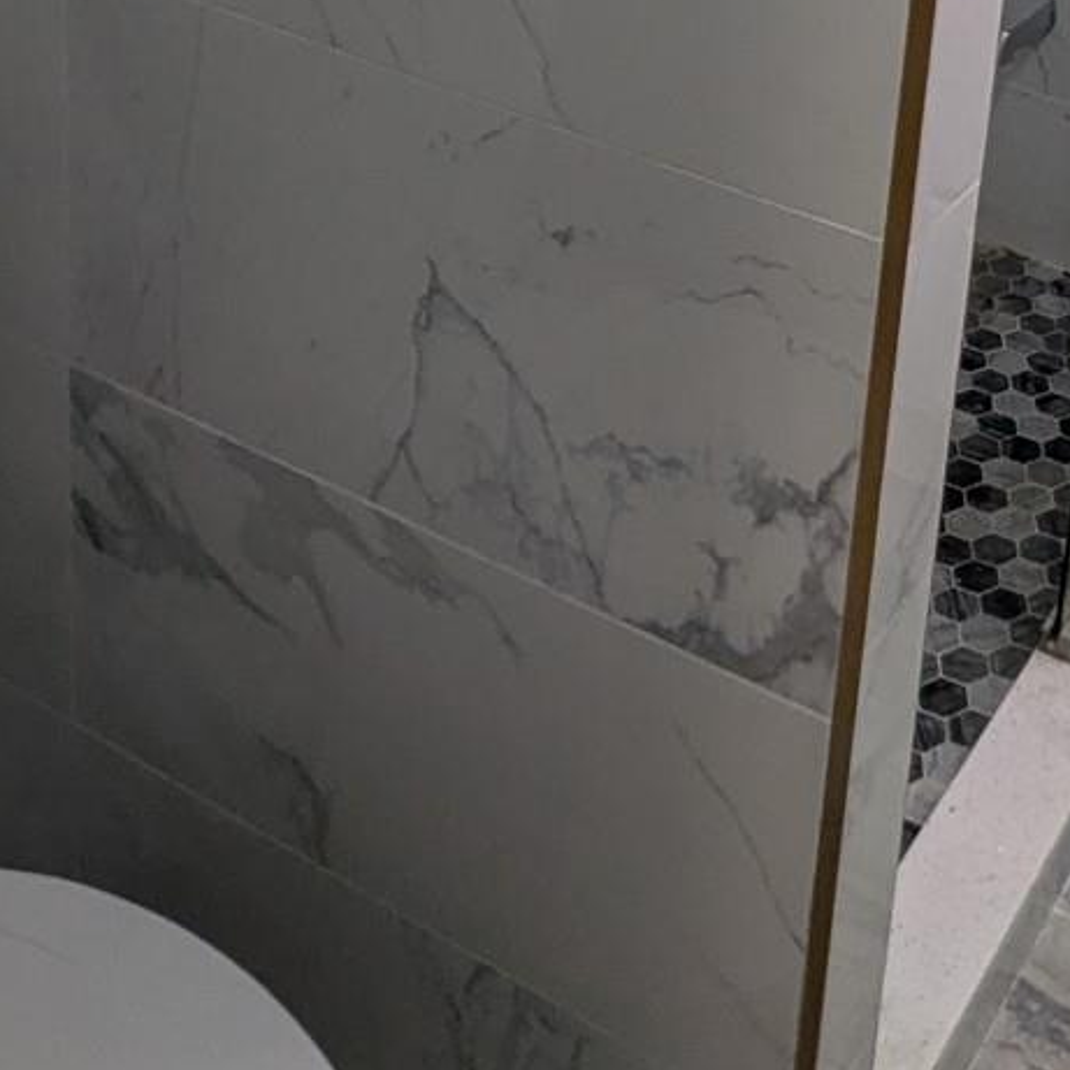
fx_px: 1923
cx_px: 942
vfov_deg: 27.0
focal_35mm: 55
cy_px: -260
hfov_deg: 29.9
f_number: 2.2
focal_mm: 1.83
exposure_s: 1/120
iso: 61
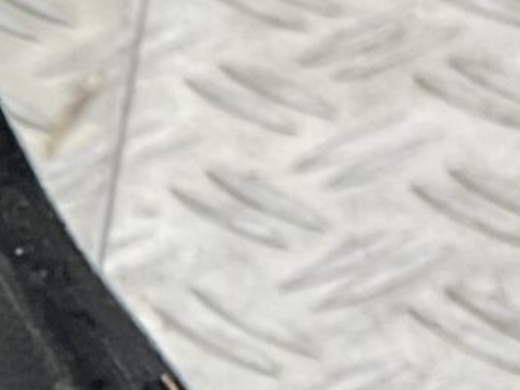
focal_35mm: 215
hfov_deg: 8.7
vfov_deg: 6.8
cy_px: 577
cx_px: -482
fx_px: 3231
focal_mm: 3
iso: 32
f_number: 1.8
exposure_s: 1/100
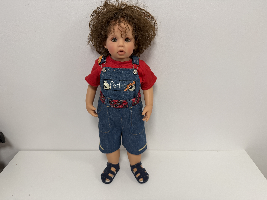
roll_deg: +2.0
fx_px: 185
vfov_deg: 56.8
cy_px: 100
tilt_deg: -25.7
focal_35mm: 24
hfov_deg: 71.6
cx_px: 134
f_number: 1.78
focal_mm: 6.76
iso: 160
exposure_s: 1/100
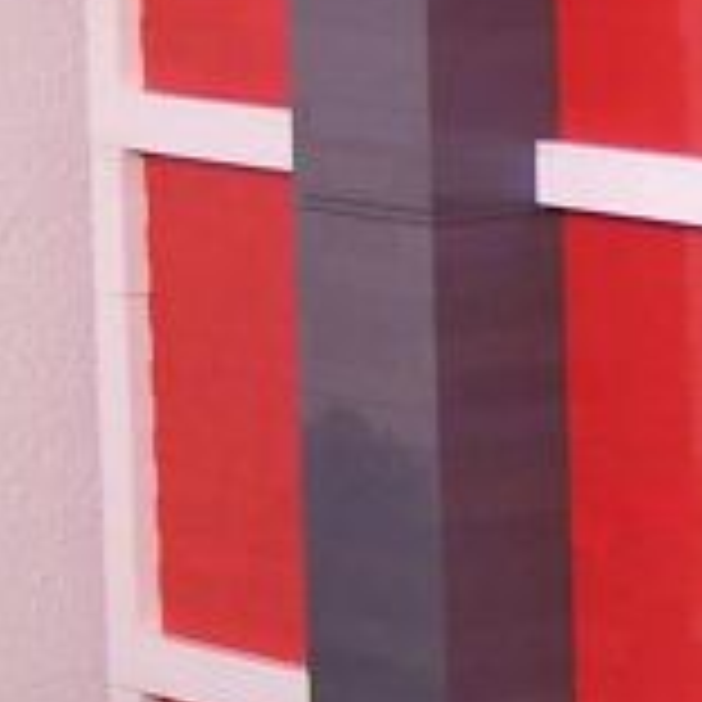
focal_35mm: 296
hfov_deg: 5.7
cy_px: 360
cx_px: 1616
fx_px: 6791
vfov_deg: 5.9
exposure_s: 1/2
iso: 80
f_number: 3
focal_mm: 8.5
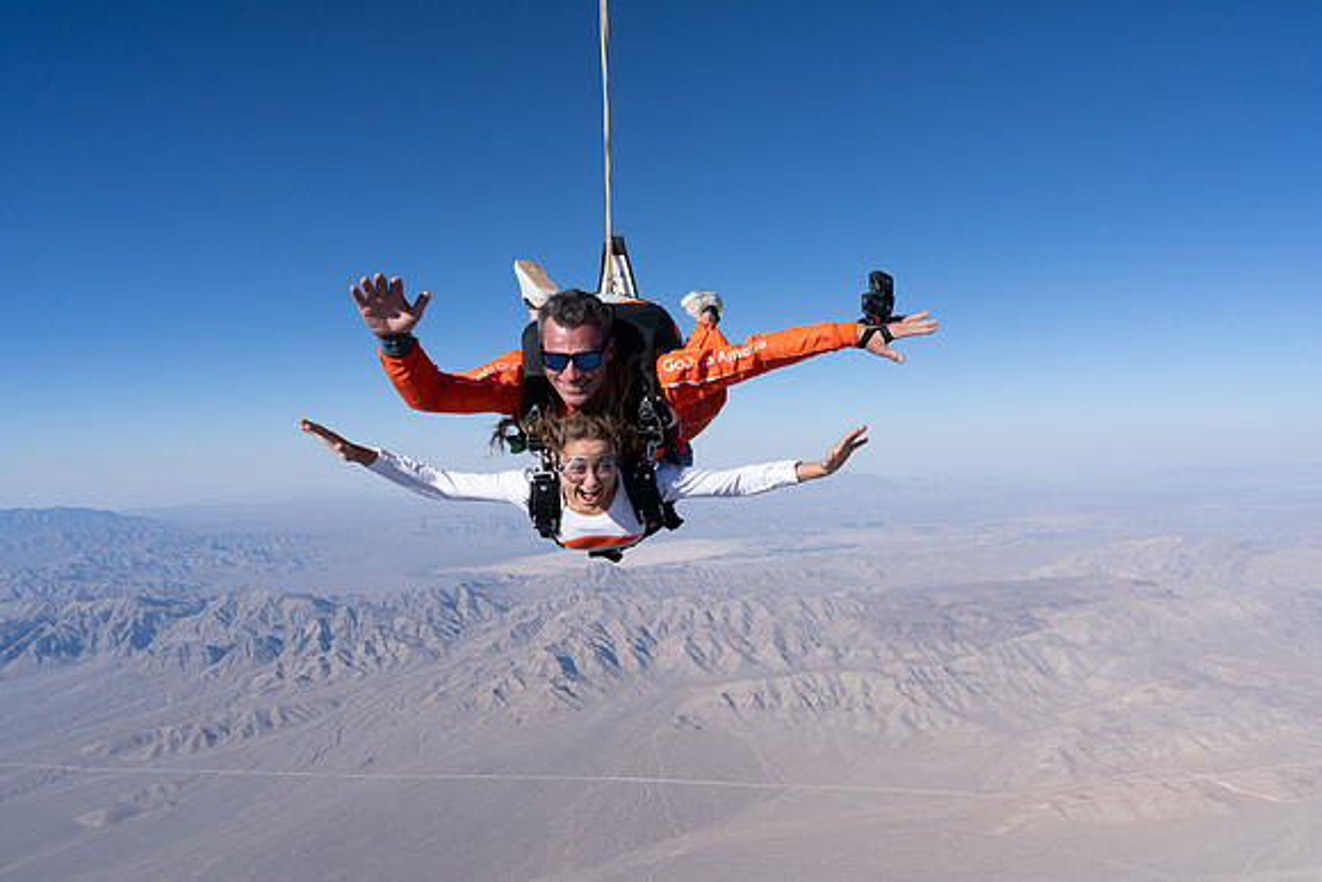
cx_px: 661
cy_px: 441
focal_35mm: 24
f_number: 11
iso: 800
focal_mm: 24
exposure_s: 1/2000
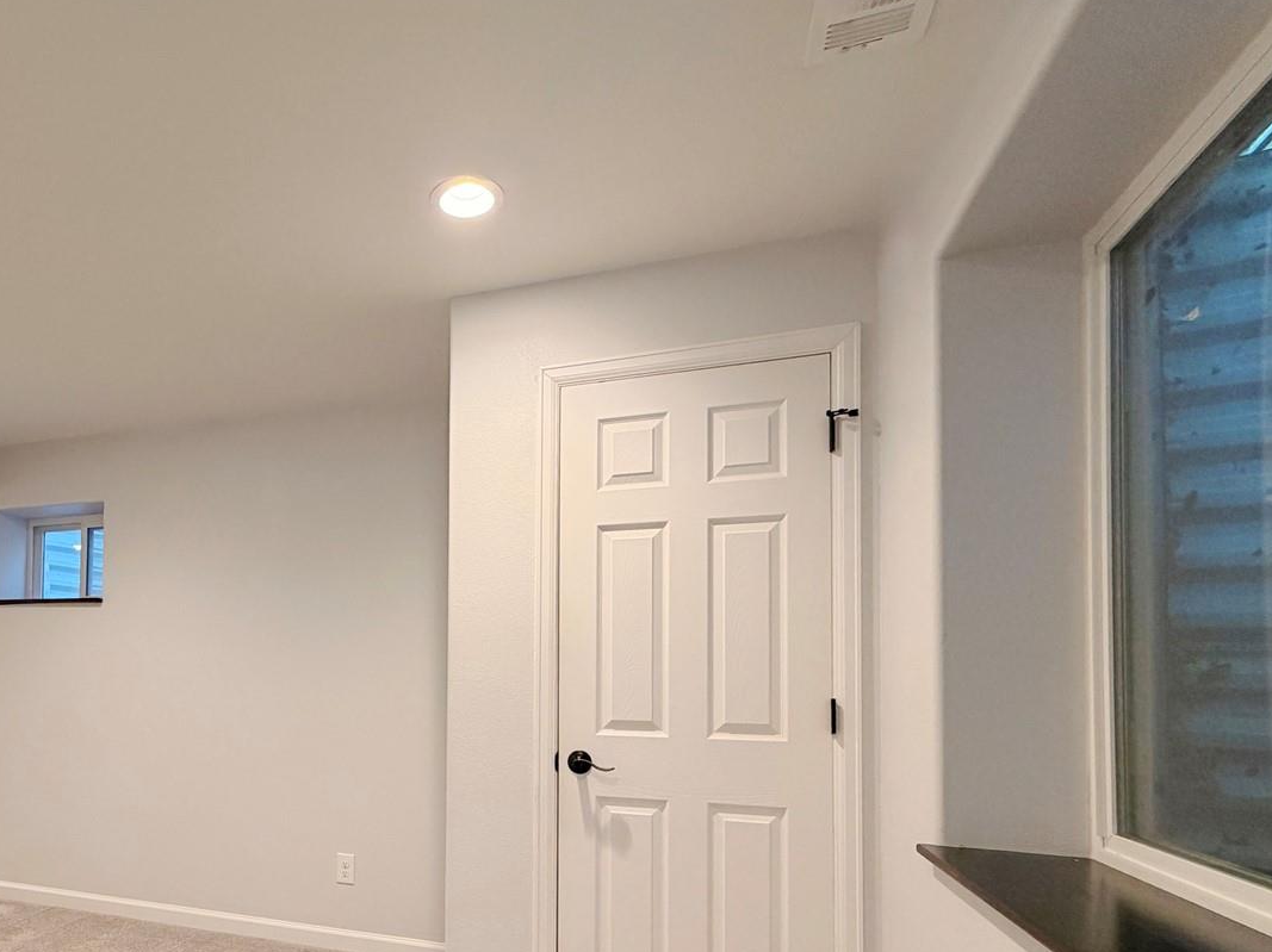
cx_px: 386
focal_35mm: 21
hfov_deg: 75.6
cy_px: 661
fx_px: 771
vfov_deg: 61.3
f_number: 2.2
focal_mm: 2.22
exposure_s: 1/60
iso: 200
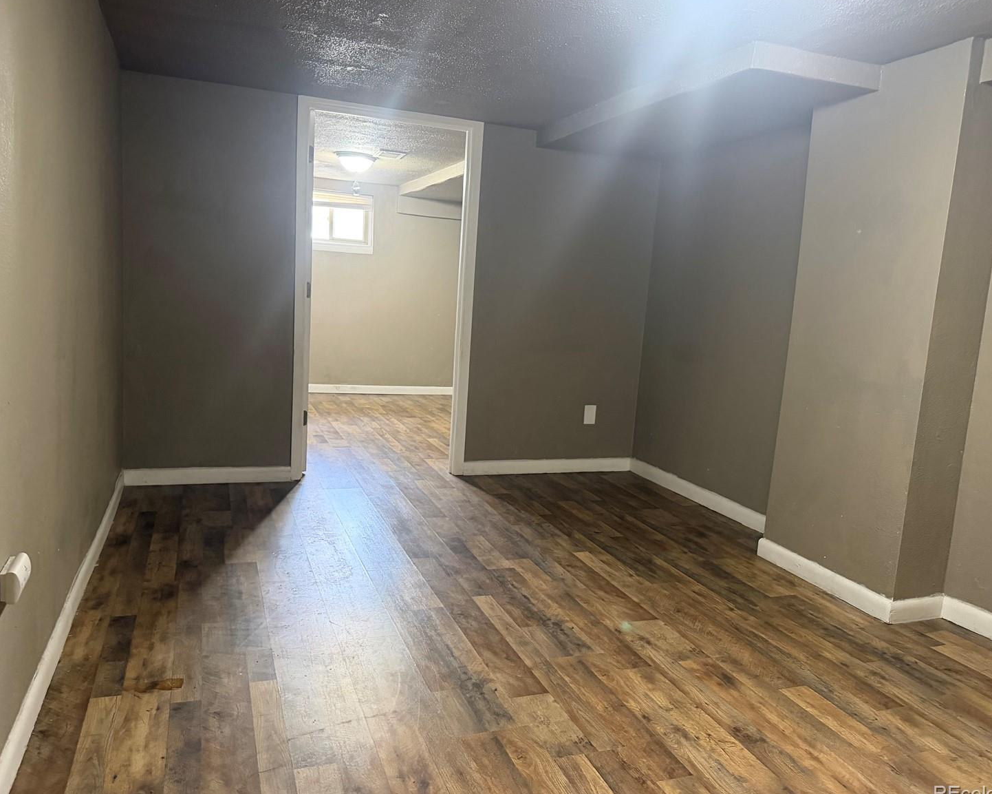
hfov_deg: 66.0
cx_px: 495
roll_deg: -3.9
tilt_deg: -8.0
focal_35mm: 26
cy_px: 395
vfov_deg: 54.9
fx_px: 763
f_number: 1.78
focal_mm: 6.76
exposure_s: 1/30
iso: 800
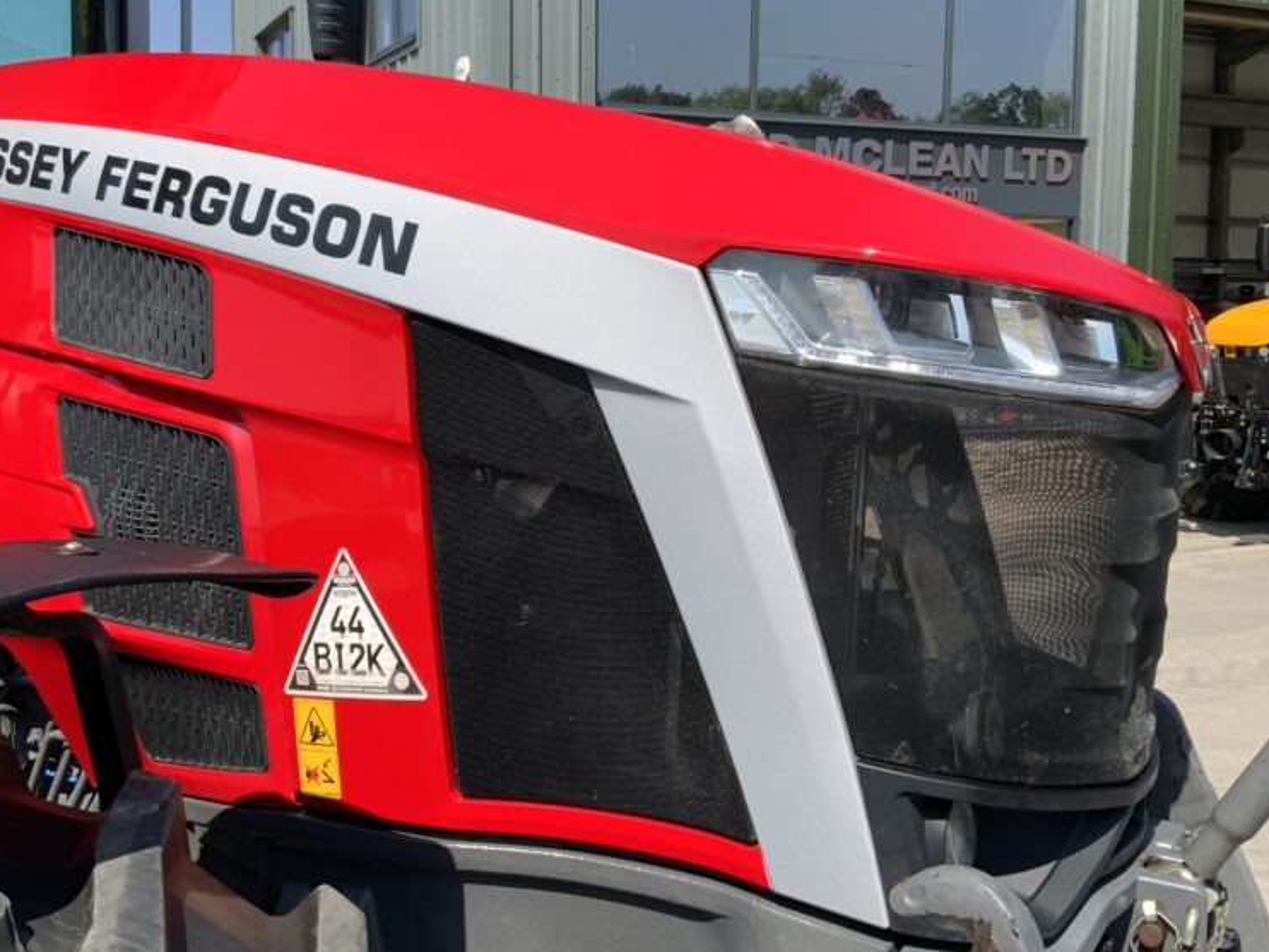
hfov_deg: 46.7
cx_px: 583
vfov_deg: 36.0
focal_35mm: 40
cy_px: 448
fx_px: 1467
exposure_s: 1/1195
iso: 16
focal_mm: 3
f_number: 1.8
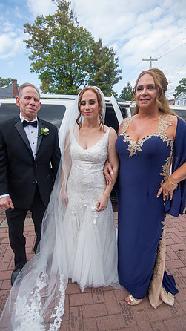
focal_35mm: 19
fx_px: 167
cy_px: 166
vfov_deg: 89.6
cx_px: 85
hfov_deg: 58.3
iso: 400
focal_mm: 18
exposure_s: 1/1250
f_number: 4
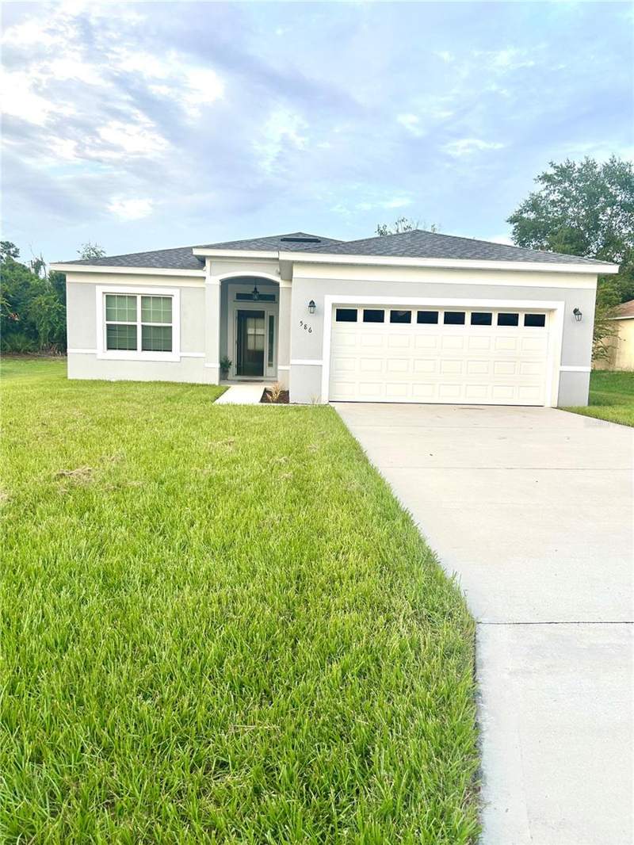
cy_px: 422
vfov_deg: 67.3
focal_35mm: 26
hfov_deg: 53.1
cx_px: 317
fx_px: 635
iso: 40
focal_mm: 5.7
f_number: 1.5
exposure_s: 1/283
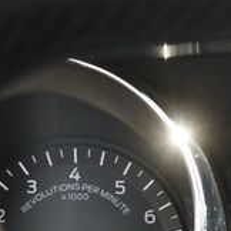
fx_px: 1216
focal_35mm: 161
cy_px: 231
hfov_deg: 10.5
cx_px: 339
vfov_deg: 10.8
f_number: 4.5
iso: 720
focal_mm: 32
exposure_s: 1/250
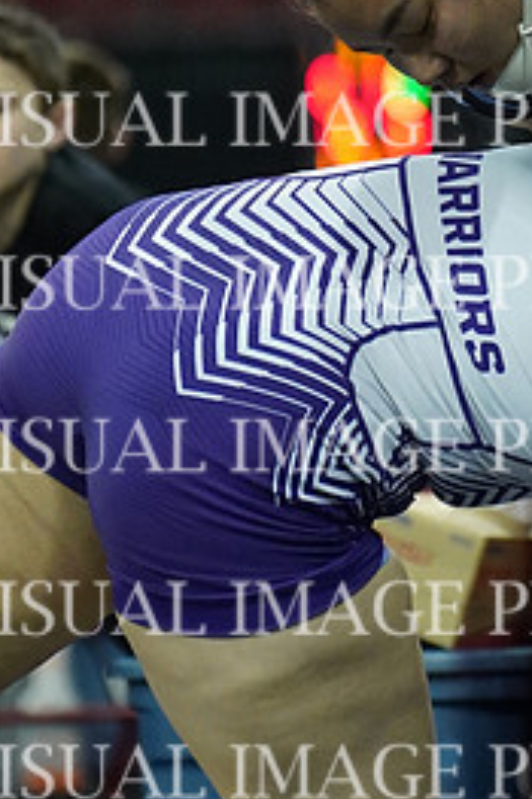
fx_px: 11031
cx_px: 468
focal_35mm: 497
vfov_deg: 4.1
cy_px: 36
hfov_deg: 2.8
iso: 6400
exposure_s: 1/1250
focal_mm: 150
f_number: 2.8
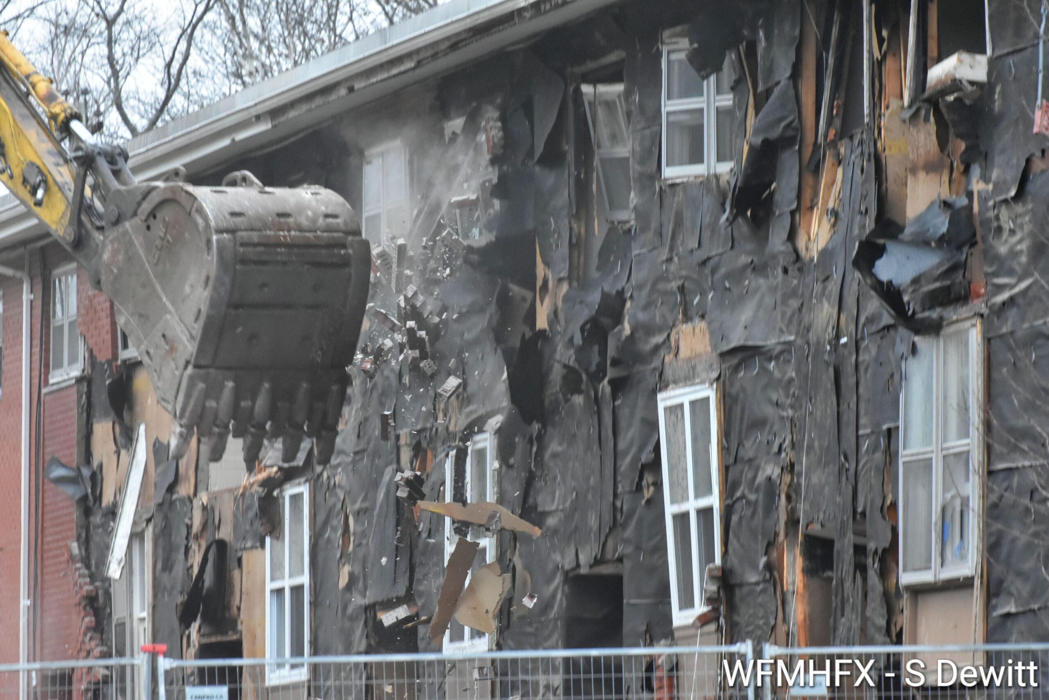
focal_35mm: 300
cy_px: 350
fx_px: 8742
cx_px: 524
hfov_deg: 6.9
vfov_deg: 4.6
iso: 2500
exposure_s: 1/250
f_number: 8
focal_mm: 200
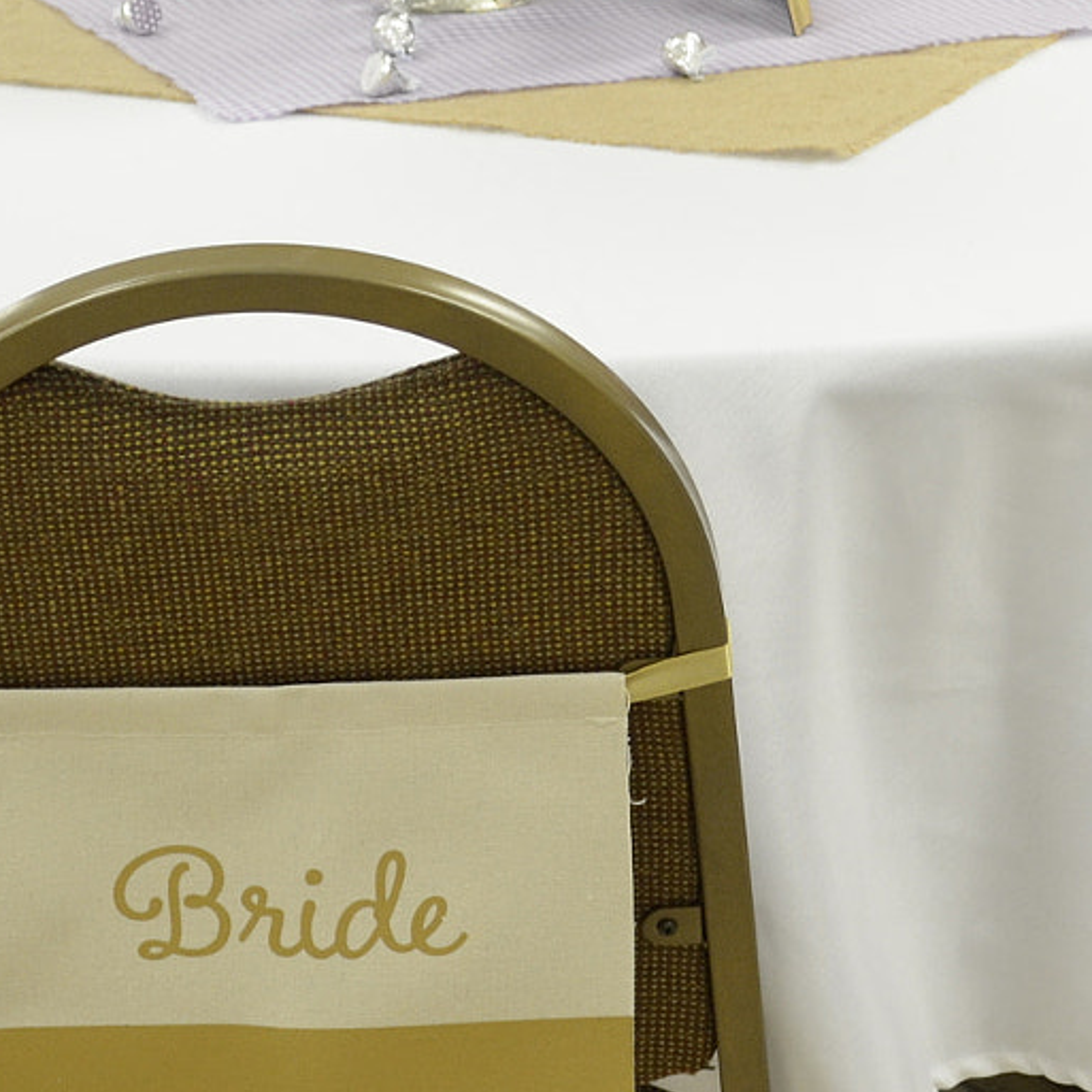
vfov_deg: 10.5
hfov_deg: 10.5
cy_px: 473
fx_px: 5960
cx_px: 722
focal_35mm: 167
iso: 400
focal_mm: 42
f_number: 5.3
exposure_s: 1/25
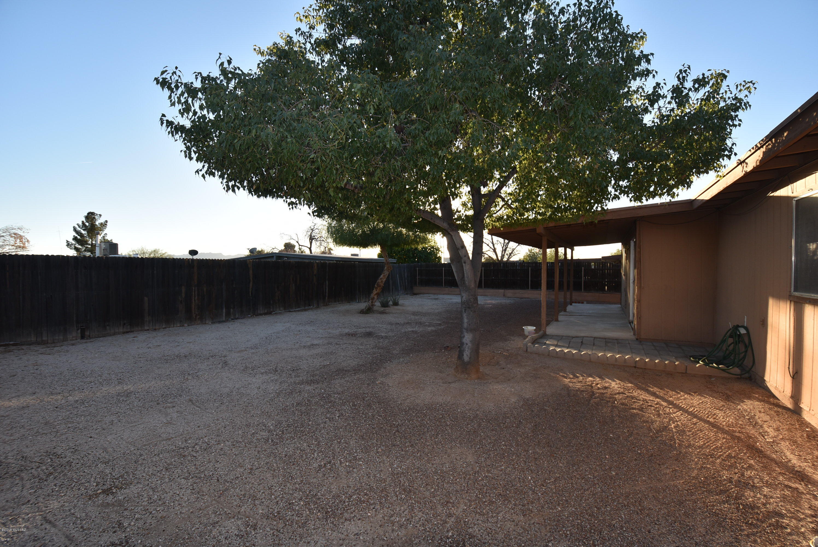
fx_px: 341
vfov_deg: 77.4
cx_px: 409
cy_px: 274
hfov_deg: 100.3
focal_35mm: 15
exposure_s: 1/125
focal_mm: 10
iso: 100
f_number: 5.6
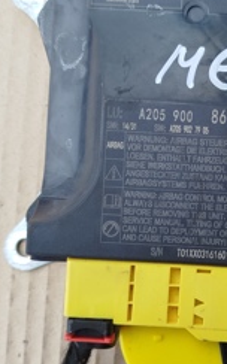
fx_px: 496
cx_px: 186
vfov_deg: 40.3
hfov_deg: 25.3
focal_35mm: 50
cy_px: 204
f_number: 1.7
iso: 50
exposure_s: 1/103
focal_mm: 5.31
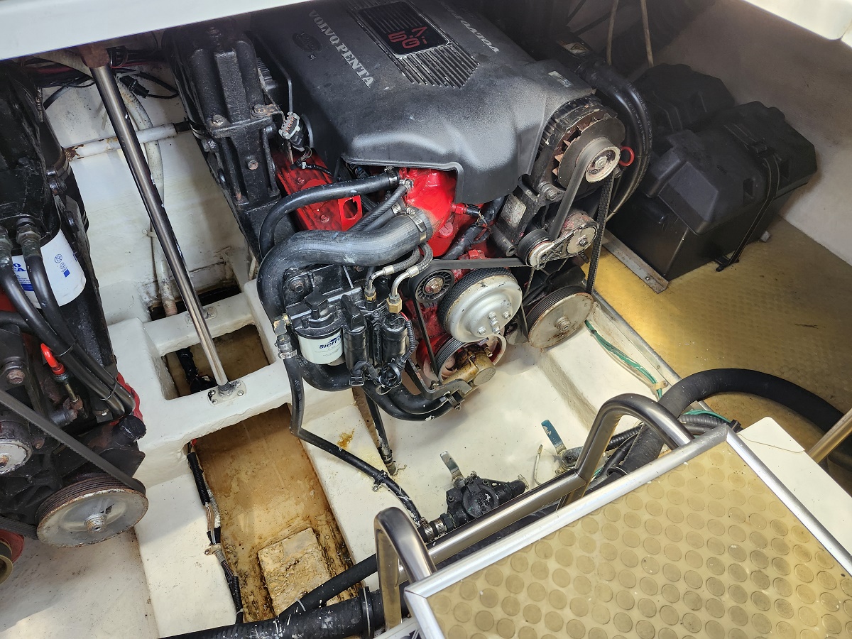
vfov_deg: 58.9
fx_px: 566
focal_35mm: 23
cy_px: 320
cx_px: 426
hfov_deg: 73.9
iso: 200
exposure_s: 1/180
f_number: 1.8
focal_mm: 5.54
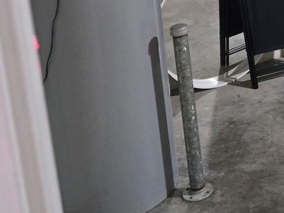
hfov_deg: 23.2
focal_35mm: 72
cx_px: 394
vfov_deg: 18.7
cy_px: -80
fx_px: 591
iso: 800
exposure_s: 1/60
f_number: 1.8
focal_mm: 5.4
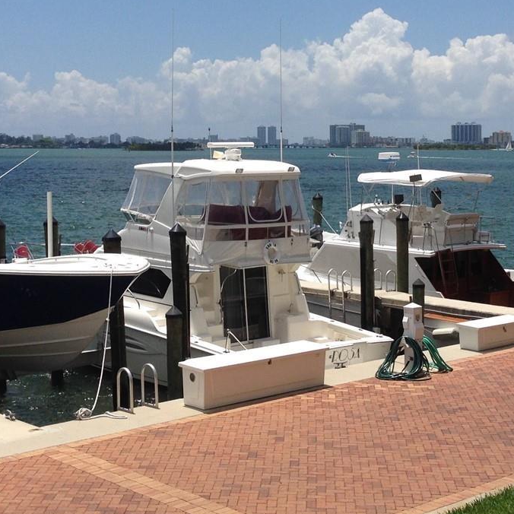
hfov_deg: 25.0
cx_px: 289
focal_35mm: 69
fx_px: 1159
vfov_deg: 24.8
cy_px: 148
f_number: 2.4
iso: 50
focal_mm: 4.12
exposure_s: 1/3623
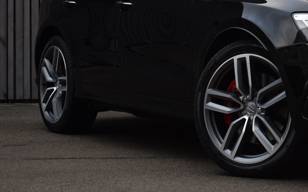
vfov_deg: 10.2
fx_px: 1074
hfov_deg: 16.0
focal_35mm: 128
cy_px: 3
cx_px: 303
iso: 400
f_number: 5.6
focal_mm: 40
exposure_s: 1/125
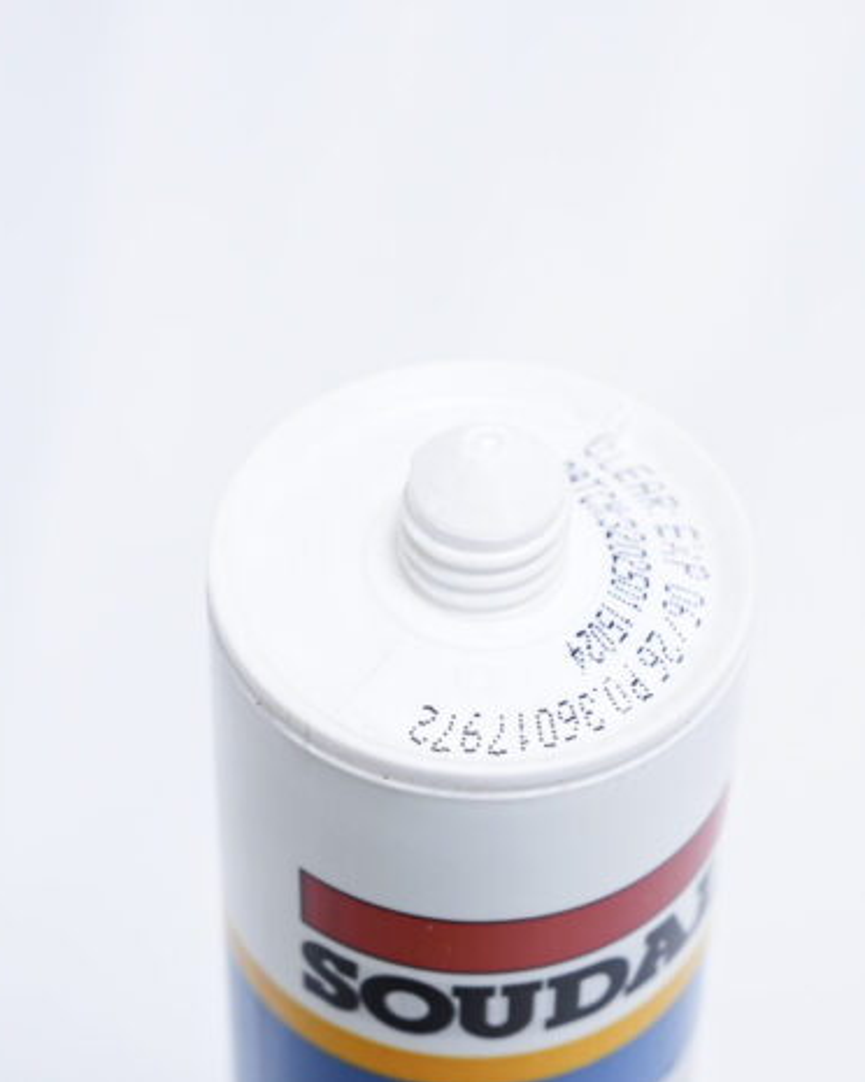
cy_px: 542
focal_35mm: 99
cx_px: 558
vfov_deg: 19.4
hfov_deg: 15.5
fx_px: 3168
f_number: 9
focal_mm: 70
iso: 3200
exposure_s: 1/200
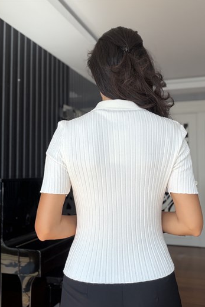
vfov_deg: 58.7
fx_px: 273
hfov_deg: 41.1
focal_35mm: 32
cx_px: 112
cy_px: 156
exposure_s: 1/121
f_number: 1.9
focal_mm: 2.71
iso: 20
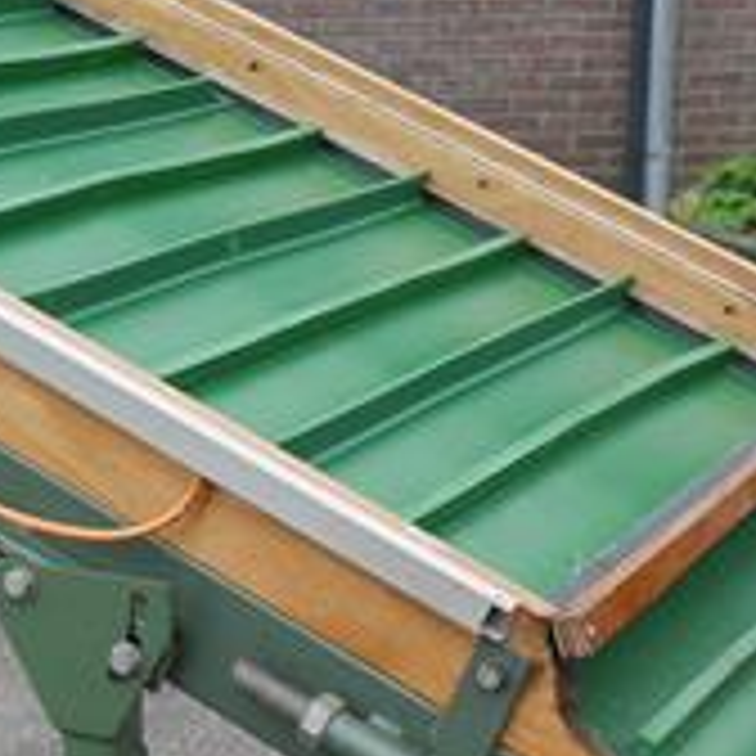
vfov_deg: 17.2
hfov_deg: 17.0
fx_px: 2496
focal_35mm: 101
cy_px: 513
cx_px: 110
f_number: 4.5
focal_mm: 15
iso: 160
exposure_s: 1/125
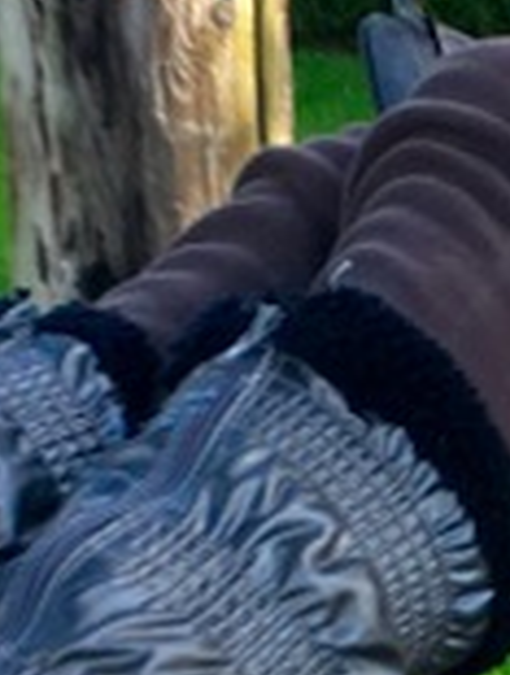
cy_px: -4
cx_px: 942
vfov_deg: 17.1
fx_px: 2191
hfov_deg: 12.1
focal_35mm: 112
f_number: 2.2
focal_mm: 4.15
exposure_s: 1/120
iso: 40
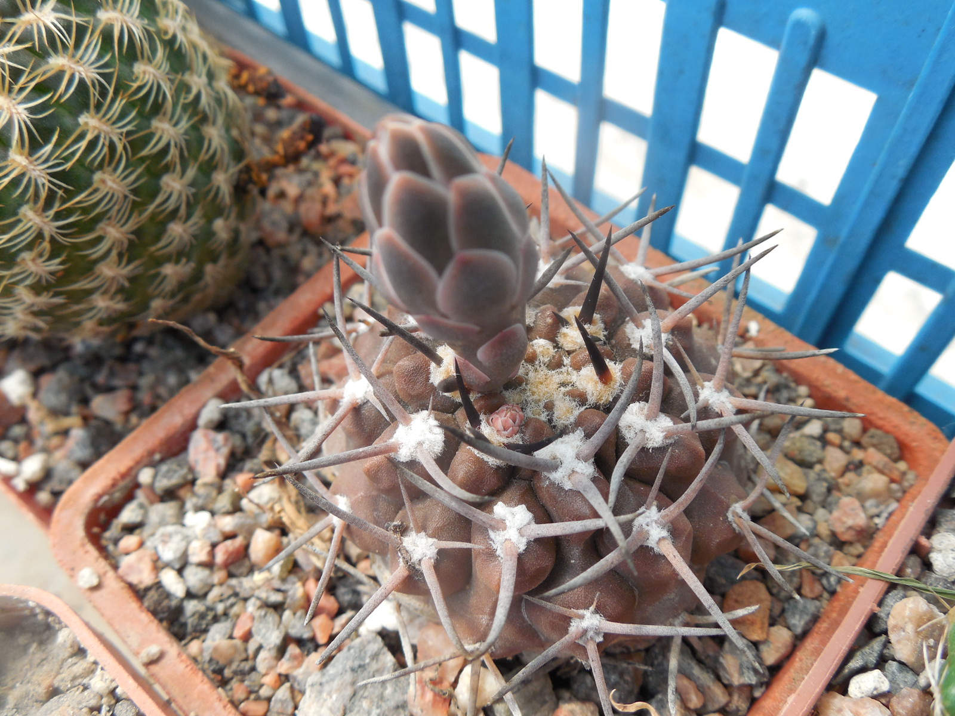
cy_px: 358
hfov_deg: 58.4
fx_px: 855
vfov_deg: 45.4
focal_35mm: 31
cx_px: 478
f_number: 3.6
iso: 125
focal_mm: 5.6
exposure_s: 1/160
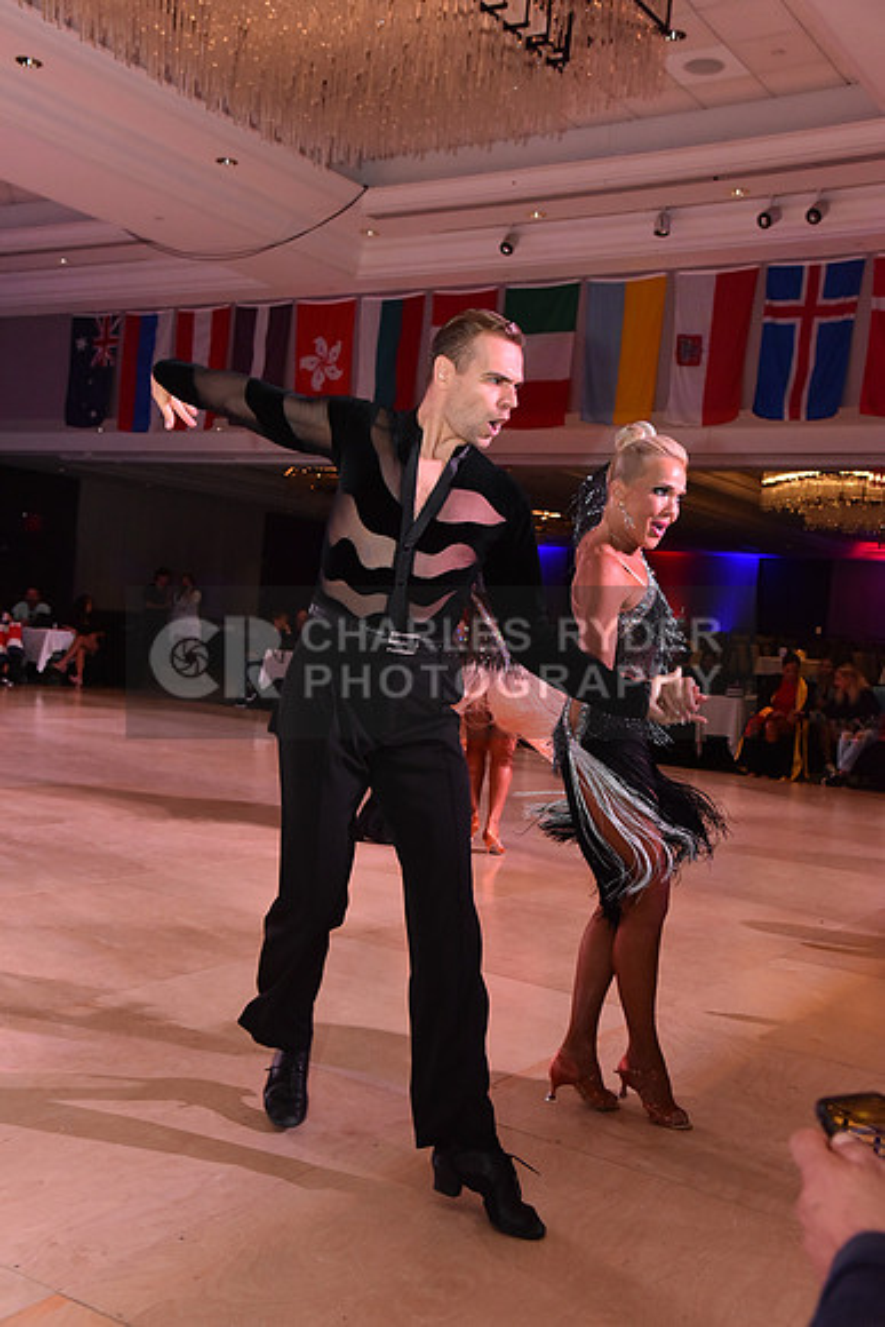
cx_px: 442
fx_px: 1400
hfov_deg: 35.1
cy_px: 664
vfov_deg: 50.7
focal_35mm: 38
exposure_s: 1/320
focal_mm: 38
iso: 2500
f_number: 6.3
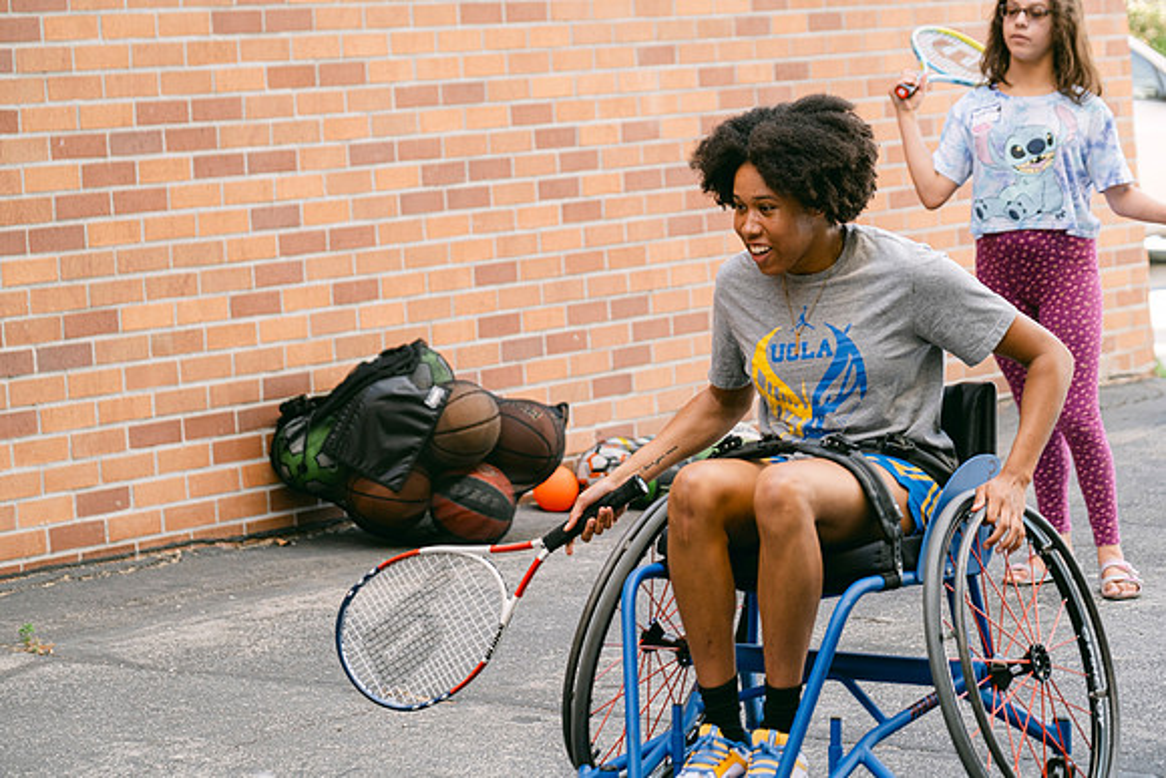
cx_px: 583
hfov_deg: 17.2
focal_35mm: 119
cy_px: 389
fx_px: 3855
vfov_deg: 11.5
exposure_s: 1/180
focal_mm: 77.3
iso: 160
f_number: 2.8
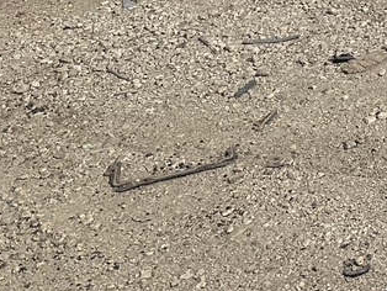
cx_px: 843
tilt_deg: -9.3
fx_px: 1231
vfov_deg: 11.7
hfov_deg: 14.1
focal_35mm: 110
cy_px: -342
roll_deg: +2.6
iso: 80
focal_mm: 6.86
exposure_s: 1/7042
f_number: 1.78
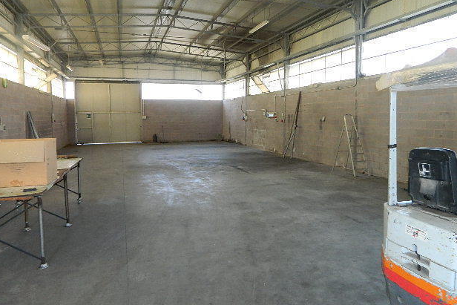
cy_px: 139
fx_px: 343
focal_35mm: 27
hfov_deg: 67.4
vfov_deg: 47.9
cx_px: 233
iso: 200
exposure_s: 1/30
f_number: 3.1
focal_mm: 4.5
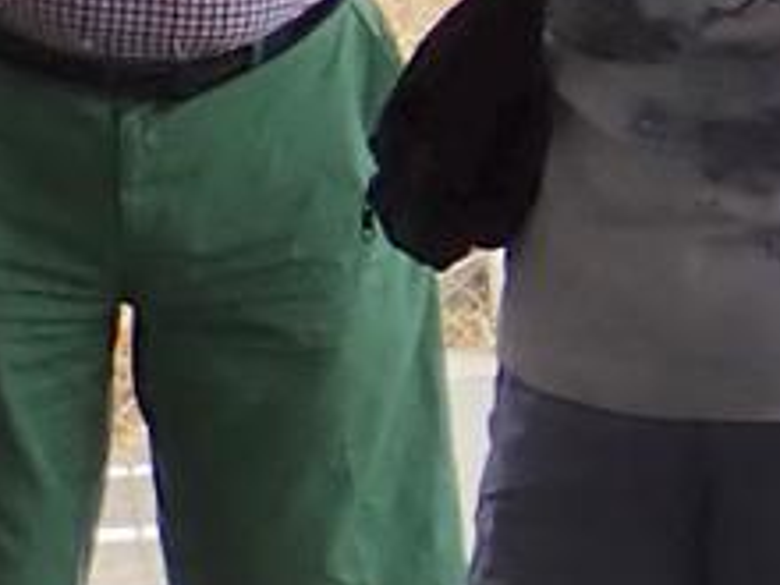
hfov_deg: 4.7
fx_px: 9329
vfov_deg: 3.6
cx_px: 1461
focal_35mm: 414
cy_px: 206
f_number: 5
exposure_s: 1/250
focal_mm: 10.29
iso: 100
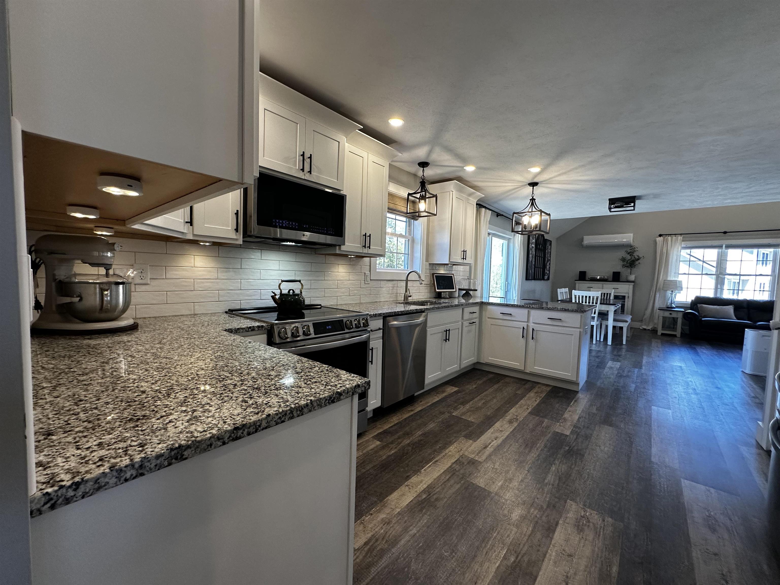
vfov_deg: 85.7
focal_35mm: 14
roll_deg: -2.1
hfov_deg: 102.1
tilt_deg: -6.1
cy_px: 292
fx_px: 315
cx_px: 390
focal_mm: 2.22
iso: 160
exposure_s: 1/120
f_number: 2.2
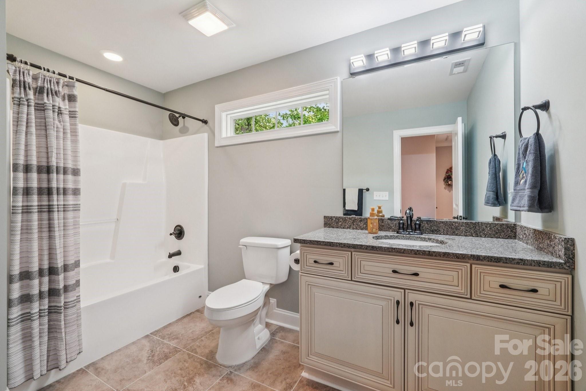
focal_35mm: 15
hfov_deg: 100.4
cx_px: 293
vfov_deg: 77.3
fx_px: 244
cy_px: 196
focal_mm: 10
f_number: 8
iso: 400
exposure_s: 1/8
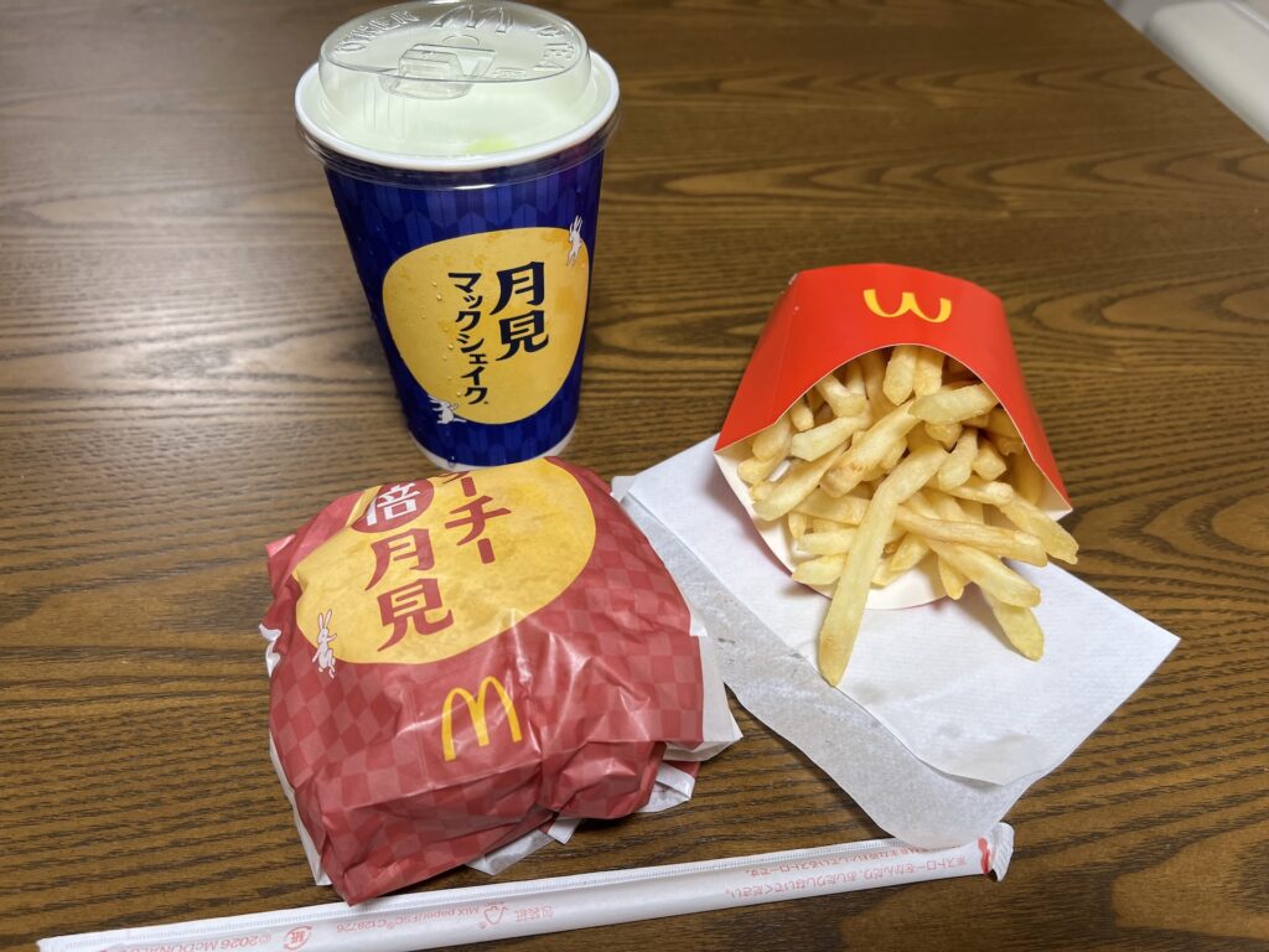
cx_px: 634
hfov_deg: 67.3
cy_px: 476
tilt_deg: -46.4
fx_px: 953
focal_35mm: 26
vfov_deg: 53.1
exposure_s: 1/100
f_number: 1.5
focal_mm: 5.7
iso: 100
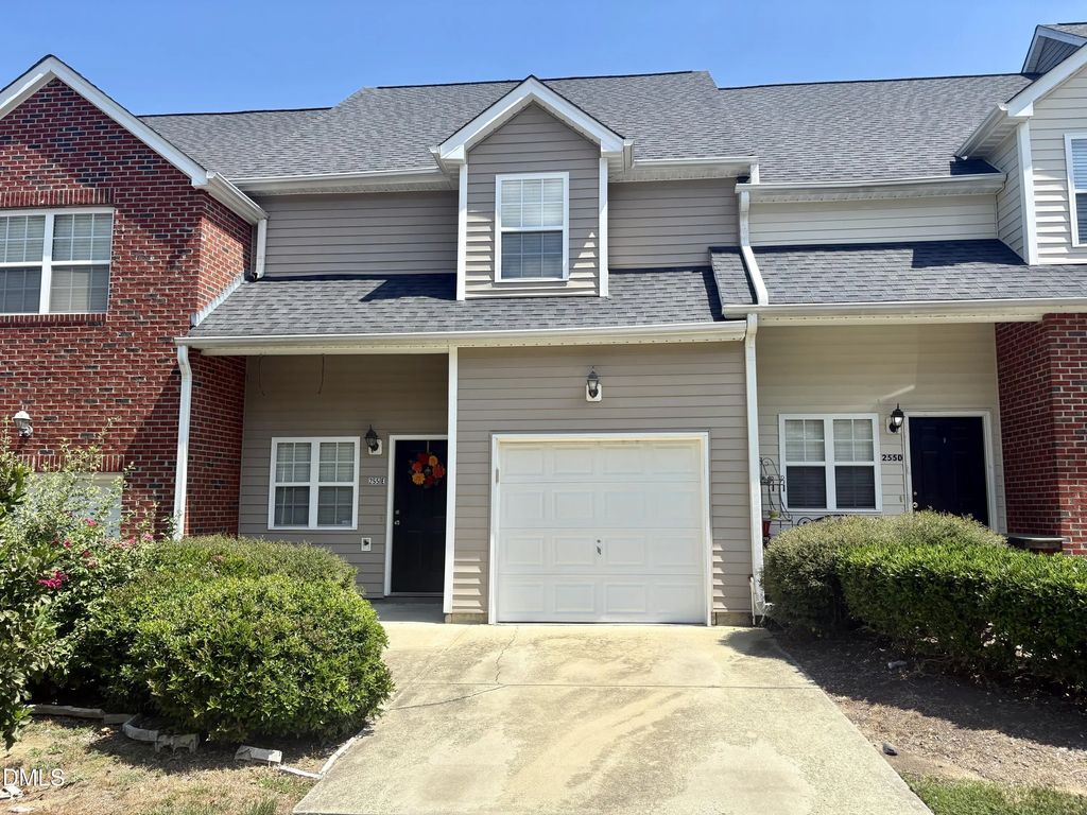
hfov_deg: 67.3
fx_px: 816
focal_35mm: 26
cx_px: 544
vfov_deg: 53.1
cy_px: 408
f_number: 1.6
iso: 50
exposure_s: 1/2639
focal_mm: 5.96
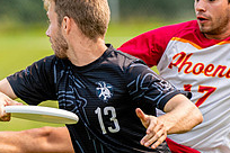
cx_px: 105
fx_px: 5622
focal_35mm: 880
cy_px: 130
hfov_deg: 2.3
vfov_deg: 1.6
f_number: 3.2
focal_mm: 200
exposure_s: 1/1250
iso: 140
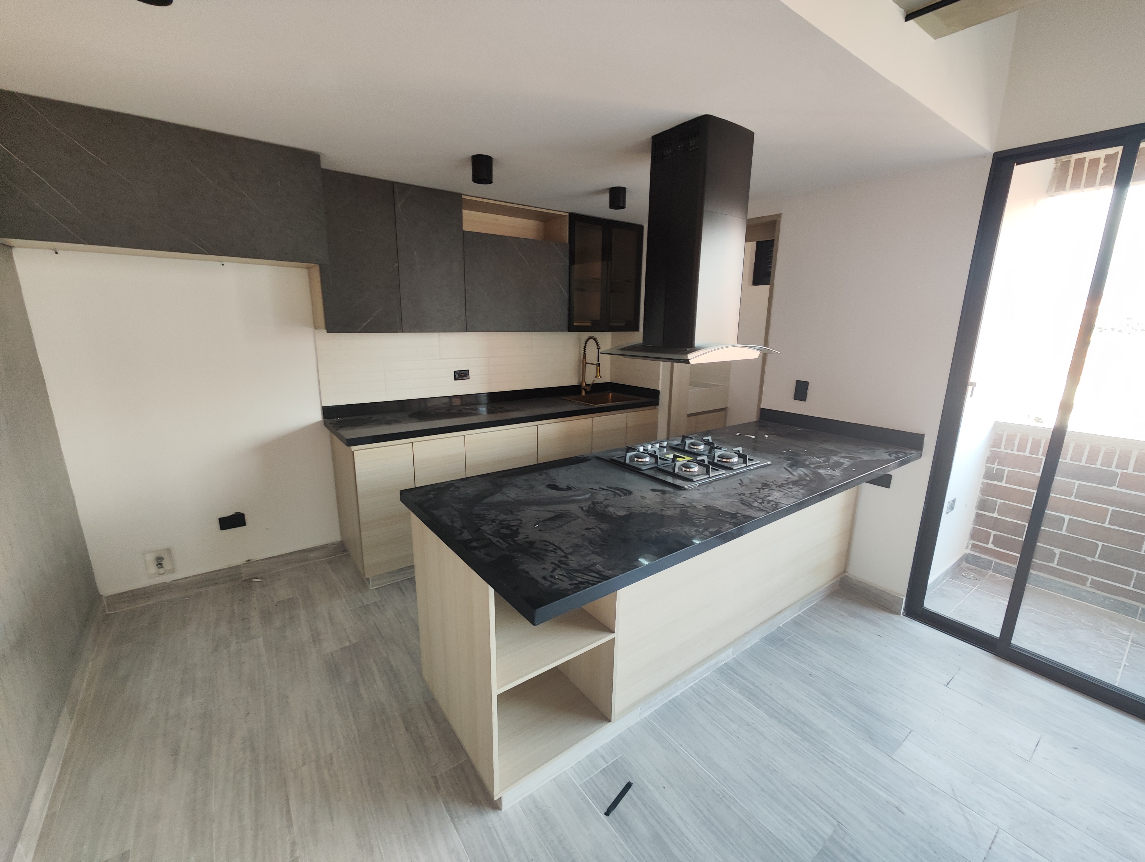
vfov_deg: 85.8
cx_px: 572
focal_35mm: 14
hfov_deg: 102.0
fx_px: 464
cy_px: 431
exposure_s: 1/30
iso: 102
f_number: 2.2
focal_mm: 2.16
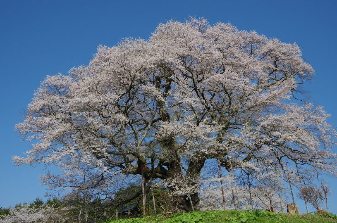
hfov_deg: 60.4
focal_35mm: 31
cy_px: 112
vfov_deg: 42.2
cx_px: 168
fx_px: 290
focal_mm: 21
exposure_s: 1/320
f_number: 8
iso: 100
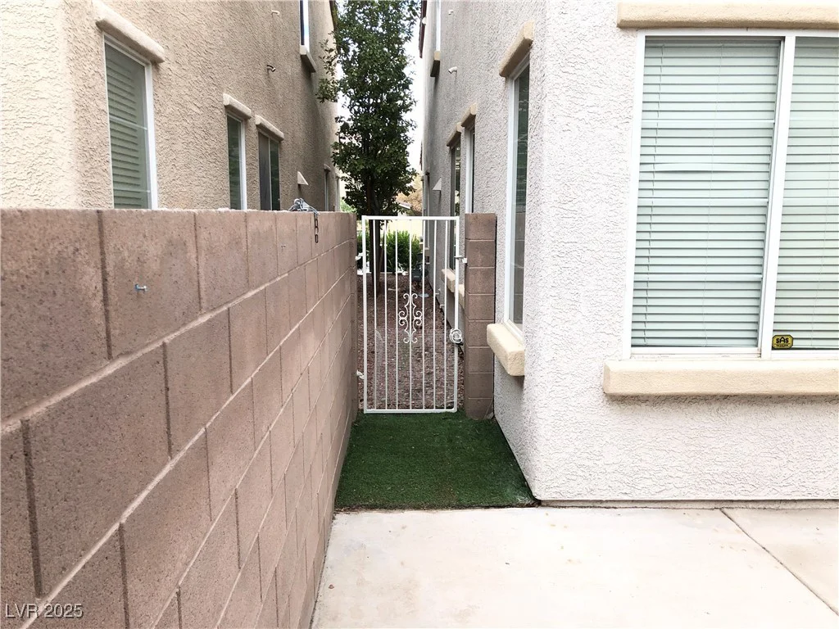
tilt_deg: -10.0
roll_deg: +0.7
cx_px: 420
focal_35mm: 28
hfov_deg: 63.4
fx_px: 679
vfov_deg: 49.7
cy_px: 314
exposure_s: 1/348
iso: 20
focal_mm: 4
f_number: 1.8
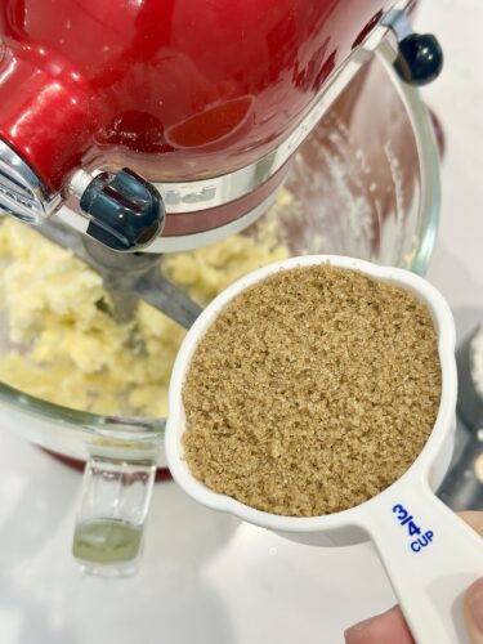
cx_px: 242
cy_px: 322
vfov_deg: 39.7
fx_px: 893
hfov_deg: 30.3
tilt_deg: -67.6
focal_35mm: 48
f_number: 1.78
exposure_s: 1/60
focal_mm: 6.86
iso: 64
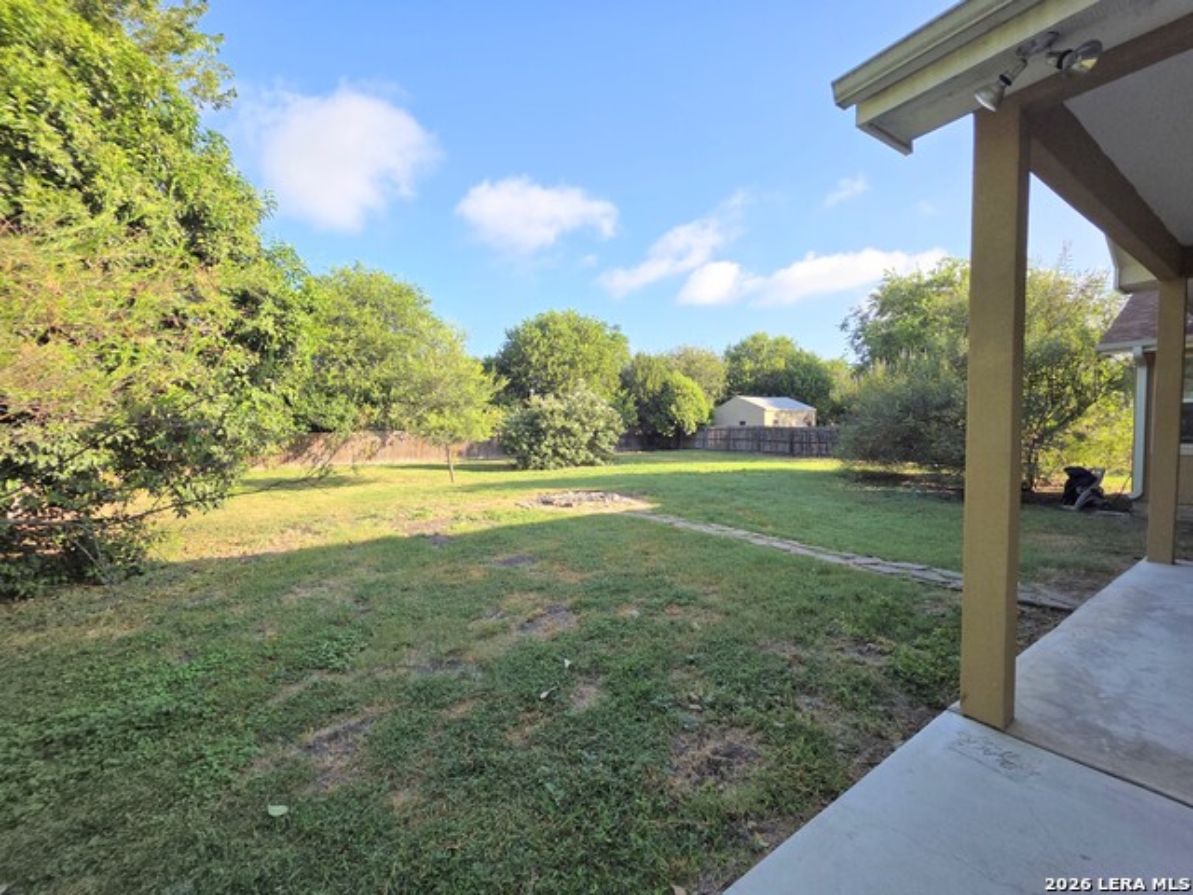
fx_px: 448
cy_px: 448
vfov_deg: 89.9
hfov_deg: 106.2
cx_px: 596
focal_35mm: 13
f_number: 1.9
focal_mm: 2.2
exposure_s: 1/775
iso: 40
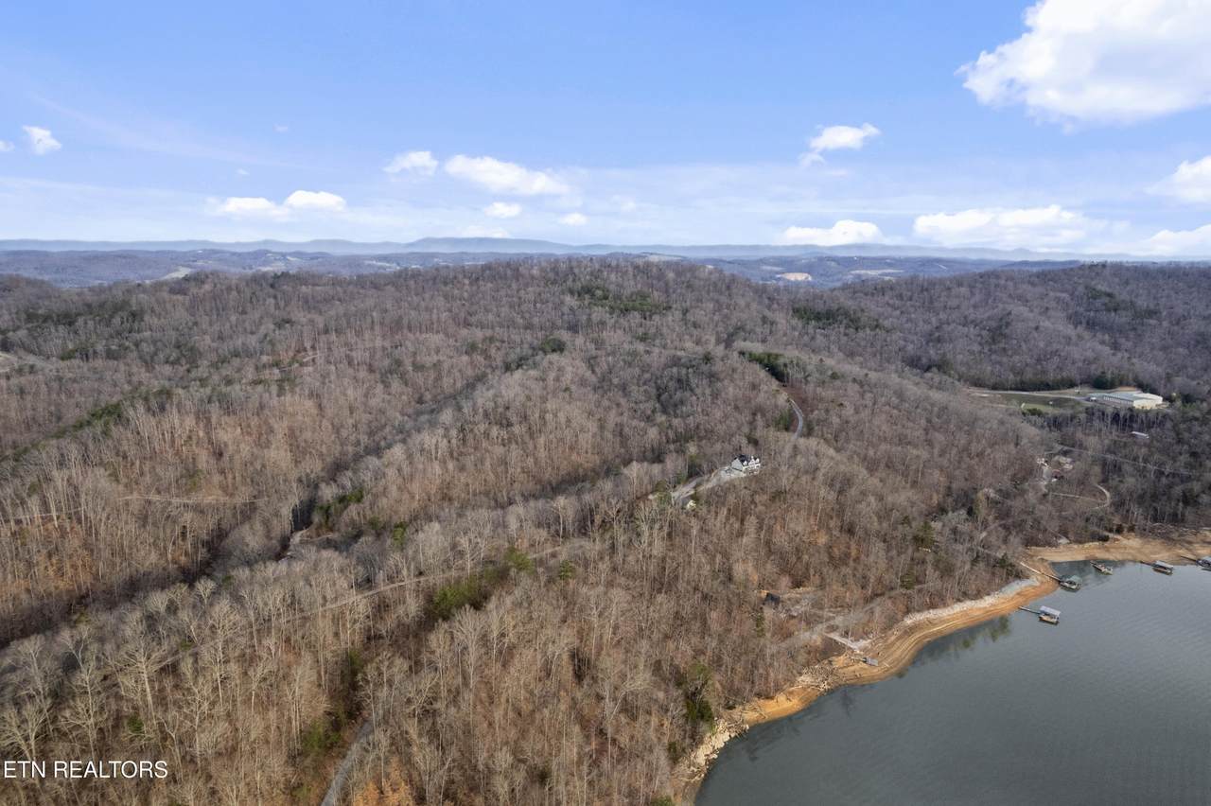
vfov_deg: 57.2
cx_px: 606
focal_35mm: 22
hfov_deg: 78.6
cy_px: 403
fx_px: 740
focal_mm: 8.38
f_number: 2.8
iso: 130
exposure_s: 1/1500
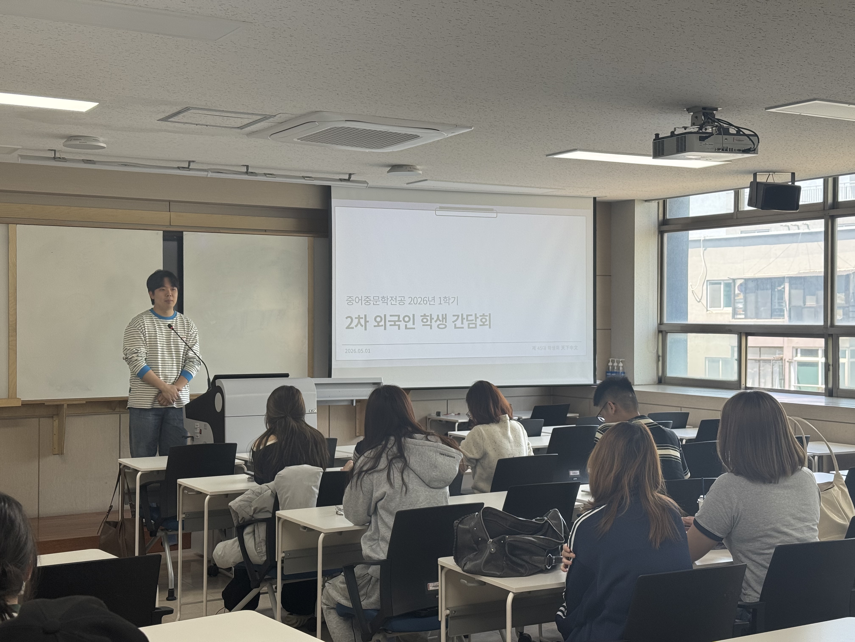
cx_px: 428
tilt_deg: -0.4
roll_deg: +0.2
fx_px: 1186
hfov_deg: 39.7
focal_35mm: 48
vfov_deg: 30.3
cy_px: 321
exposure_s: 1/164
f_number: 1.78
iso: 50
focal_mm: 6.76
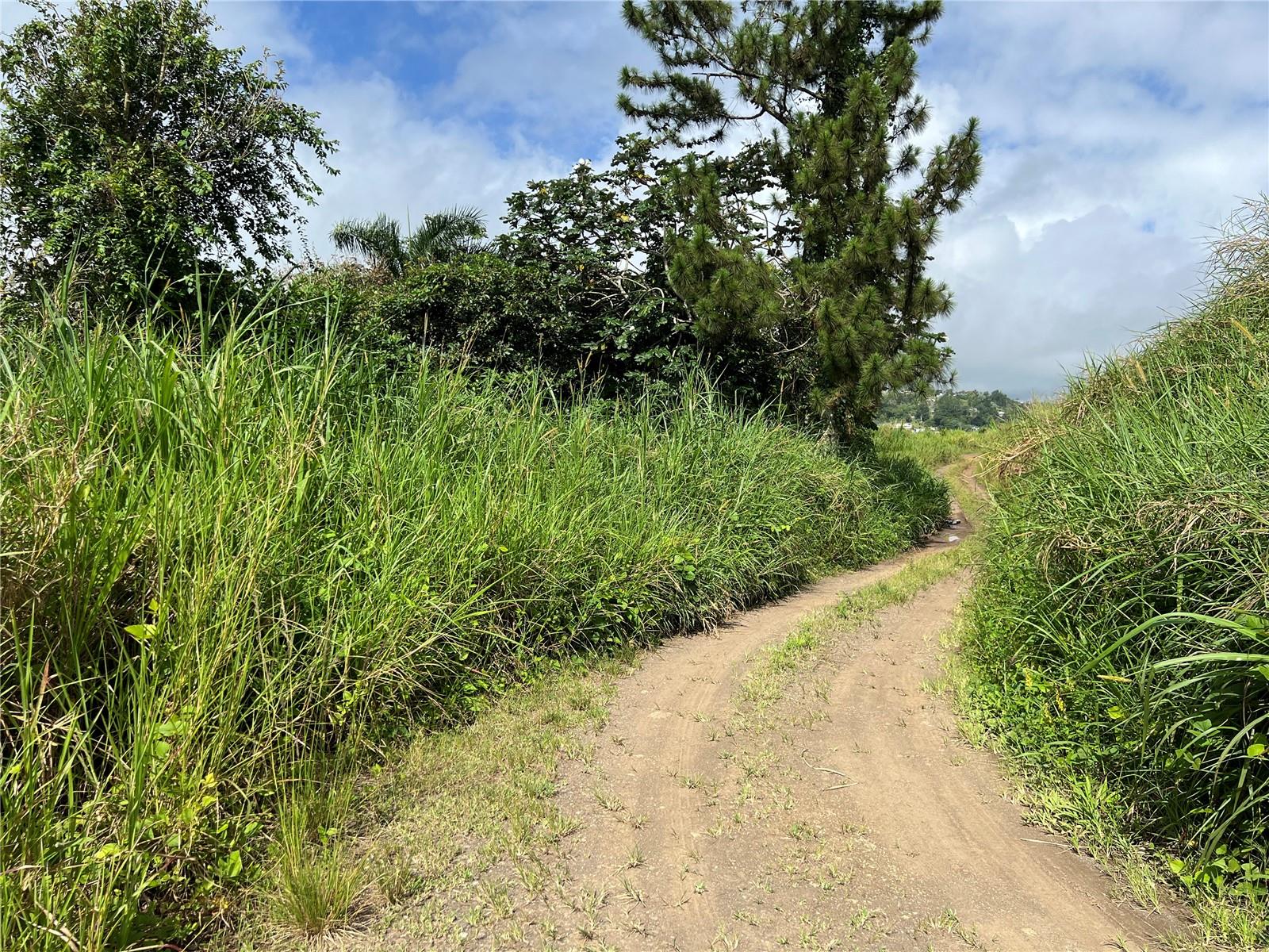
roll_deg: +0.4
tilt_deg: -3.0
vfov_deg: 53.1
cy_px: 476
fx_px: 953
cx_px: 634
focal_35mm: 26
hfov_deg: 67.3
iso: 50
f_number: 1.5
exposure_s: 1/3968
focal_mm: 5.7
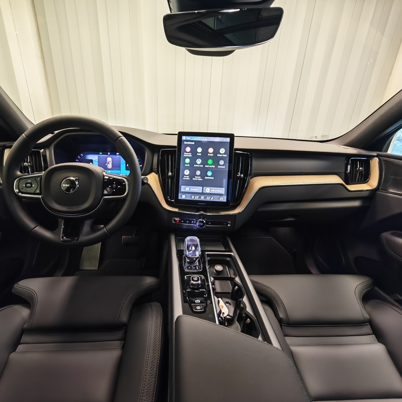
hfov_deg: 87.3
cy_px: 201
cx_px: 186
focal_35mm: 16
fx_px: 210
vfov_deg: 87.4
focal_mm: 1.82
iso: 200
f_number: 2
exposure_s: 1/33
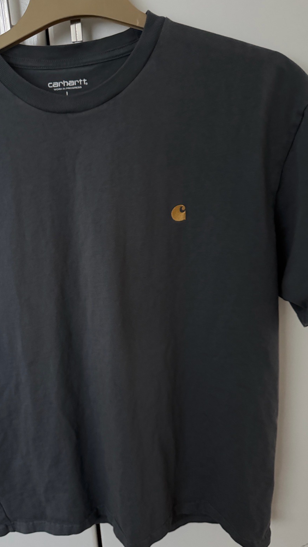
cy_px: 274
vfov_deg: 69.8
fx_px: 392
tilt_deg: -18.0
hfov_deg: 42.4
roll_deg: +3.0
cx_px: 103
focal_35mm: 27
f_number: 1.78
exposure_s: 1/30
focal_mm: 6.76
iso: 1250
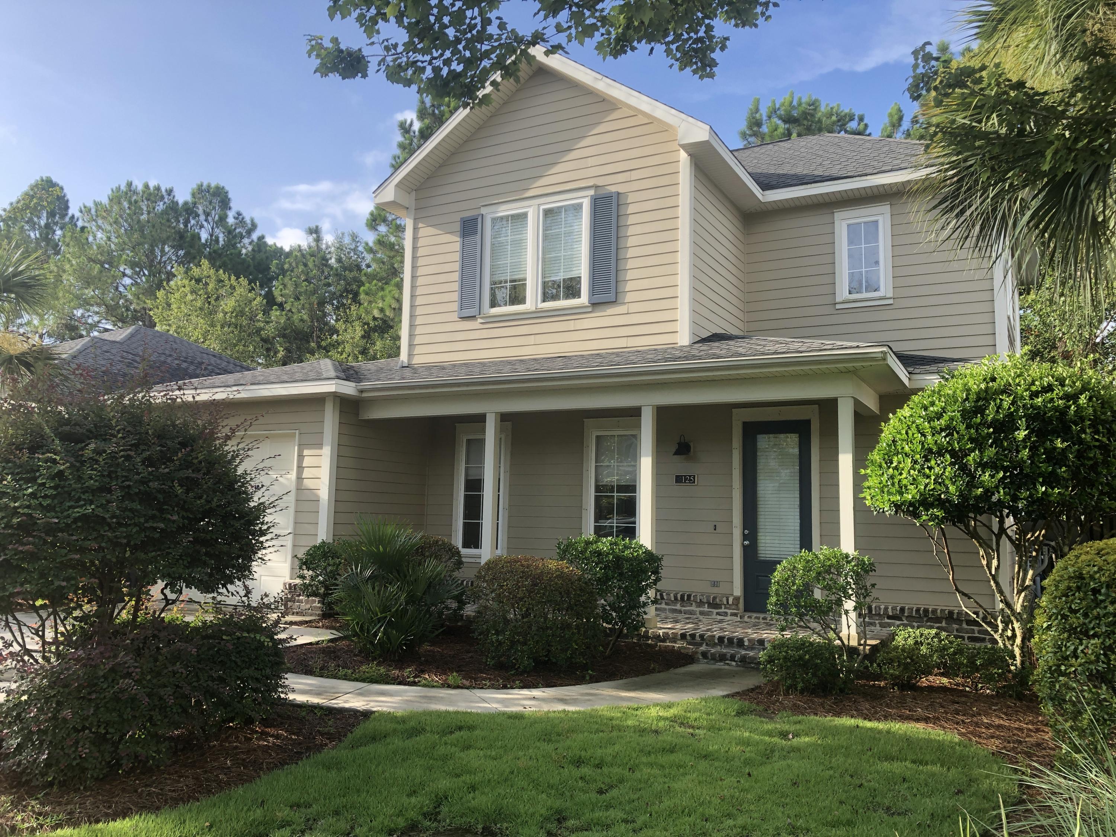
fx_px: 903
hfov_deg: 63.4
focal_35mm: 28
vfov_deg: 49.7
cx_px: 558
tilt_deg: +5.2
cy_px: 418
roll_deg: -0.9
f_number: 1.8
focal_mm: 3.99
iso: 20
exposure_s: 1/505
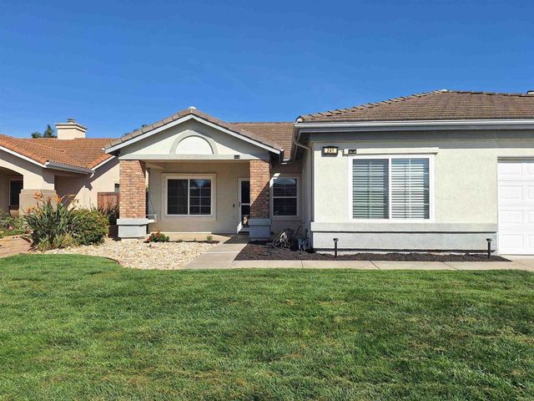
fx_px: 355
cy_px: 200
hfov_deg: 73.9
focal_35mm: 23
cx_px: 267
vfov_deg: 58.9
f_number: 1.8
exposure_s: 1/4464
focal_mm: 5.54
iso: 40
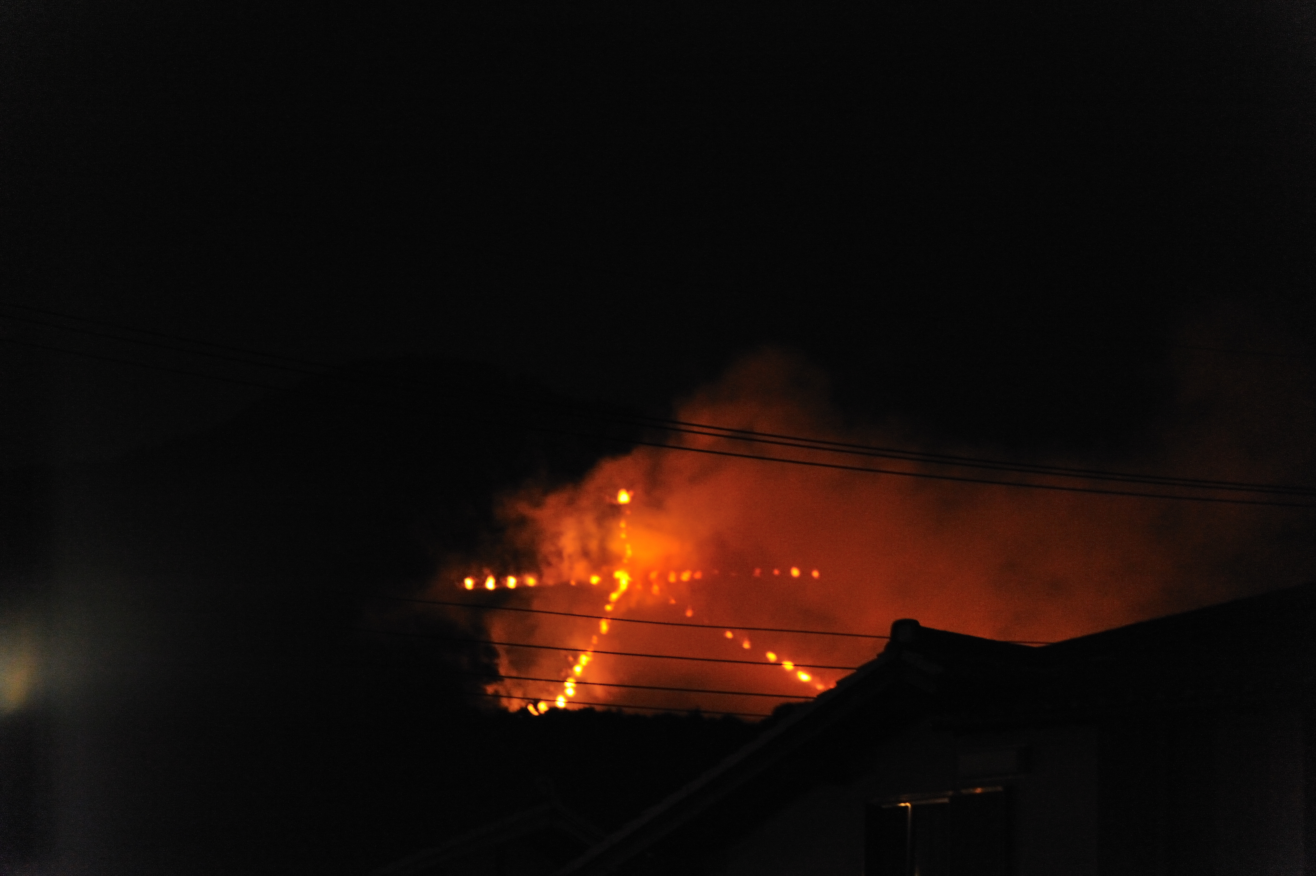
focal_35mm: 240
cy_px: 438
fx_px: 8768
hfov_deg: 8.6
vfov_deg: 5.7
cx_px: 658
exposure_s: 1/13
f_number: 5.3
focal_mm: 240
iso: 3200
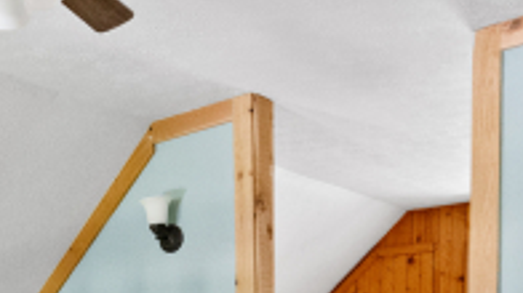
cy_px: 413
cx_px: 3
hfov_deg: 32.2
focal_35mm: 60
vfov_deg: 18.2
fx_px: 832
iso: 28800
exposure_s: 1/15
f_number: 9
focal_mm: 15
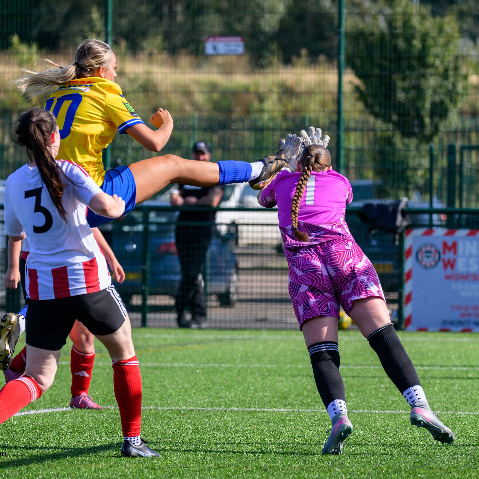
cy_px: 246
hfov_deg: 4.2
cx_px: 355
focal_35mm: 414
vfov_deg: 4.2
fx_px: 6481
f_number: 5
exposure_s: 1/2000
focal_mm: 240
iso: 640
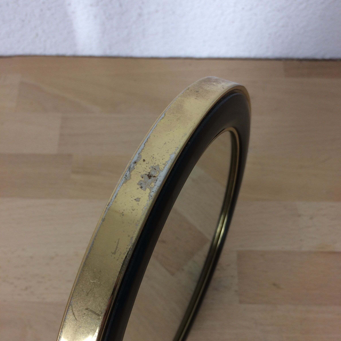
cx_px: 173
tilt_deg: -70.0
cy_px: 217
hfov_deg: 47.2
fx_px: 390
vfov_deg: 46.7
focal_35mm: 35
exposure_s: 1/50
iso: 50
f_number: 2.2
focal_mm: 4.15
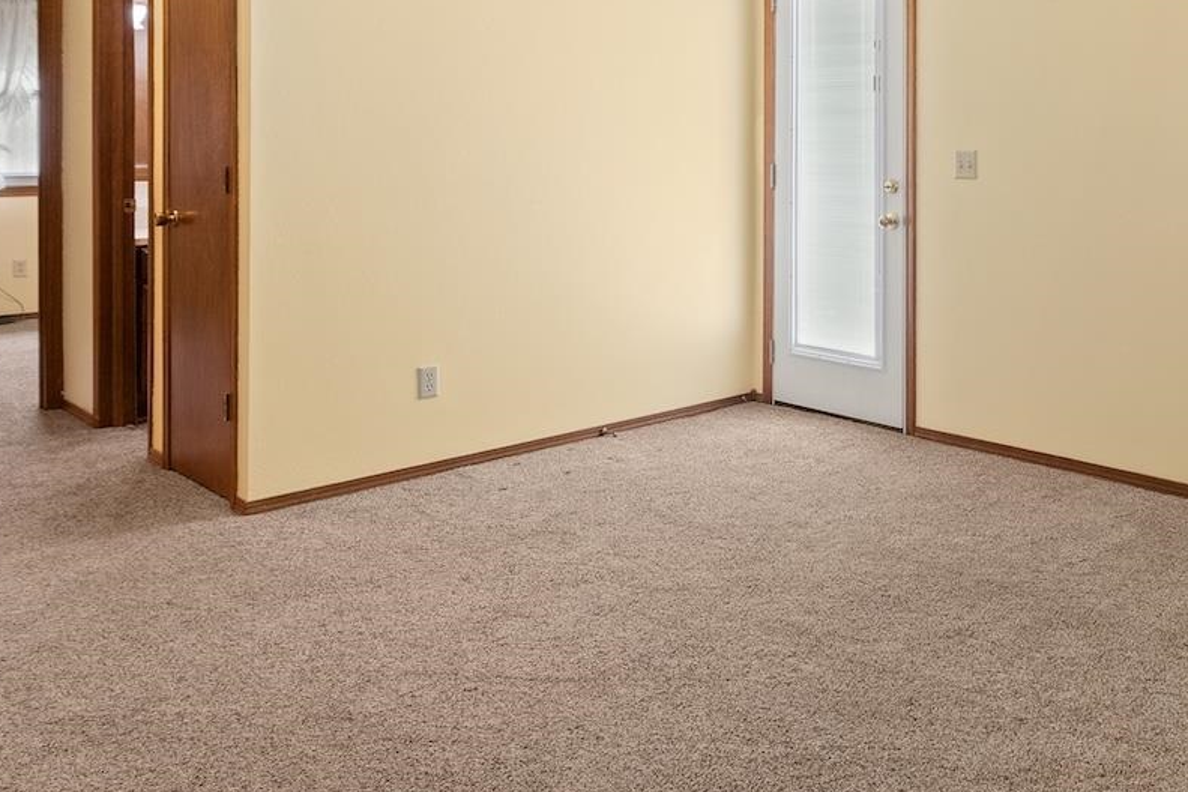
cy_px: 162
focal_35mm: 34
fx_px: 1122
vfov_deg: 37.5
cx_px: 1035
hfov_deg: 50.5
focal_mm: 14
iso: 400
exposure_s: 1/5
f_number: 7.1
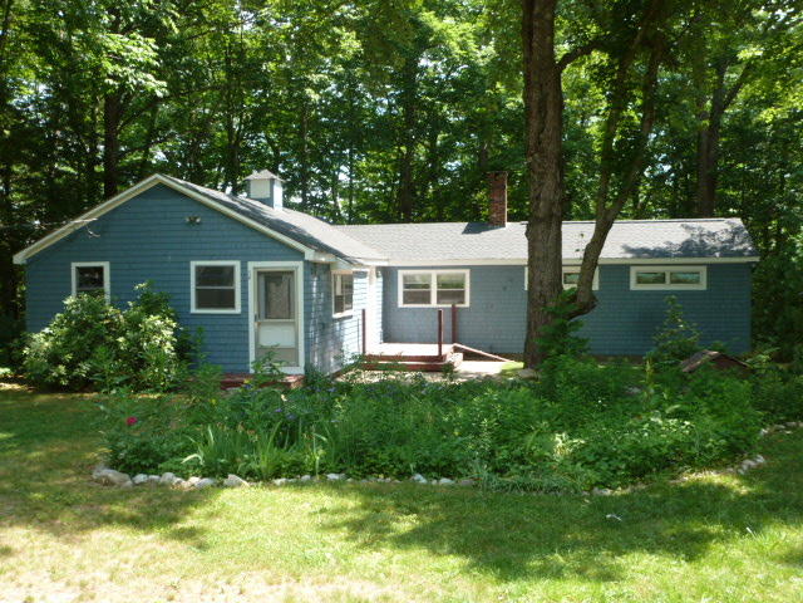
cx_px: 402
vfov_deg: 42.9
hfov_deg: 55.4
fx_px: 766
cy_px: 302
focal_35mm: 33
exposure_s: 1/125
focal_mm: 5.9
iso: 100
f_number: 3.6
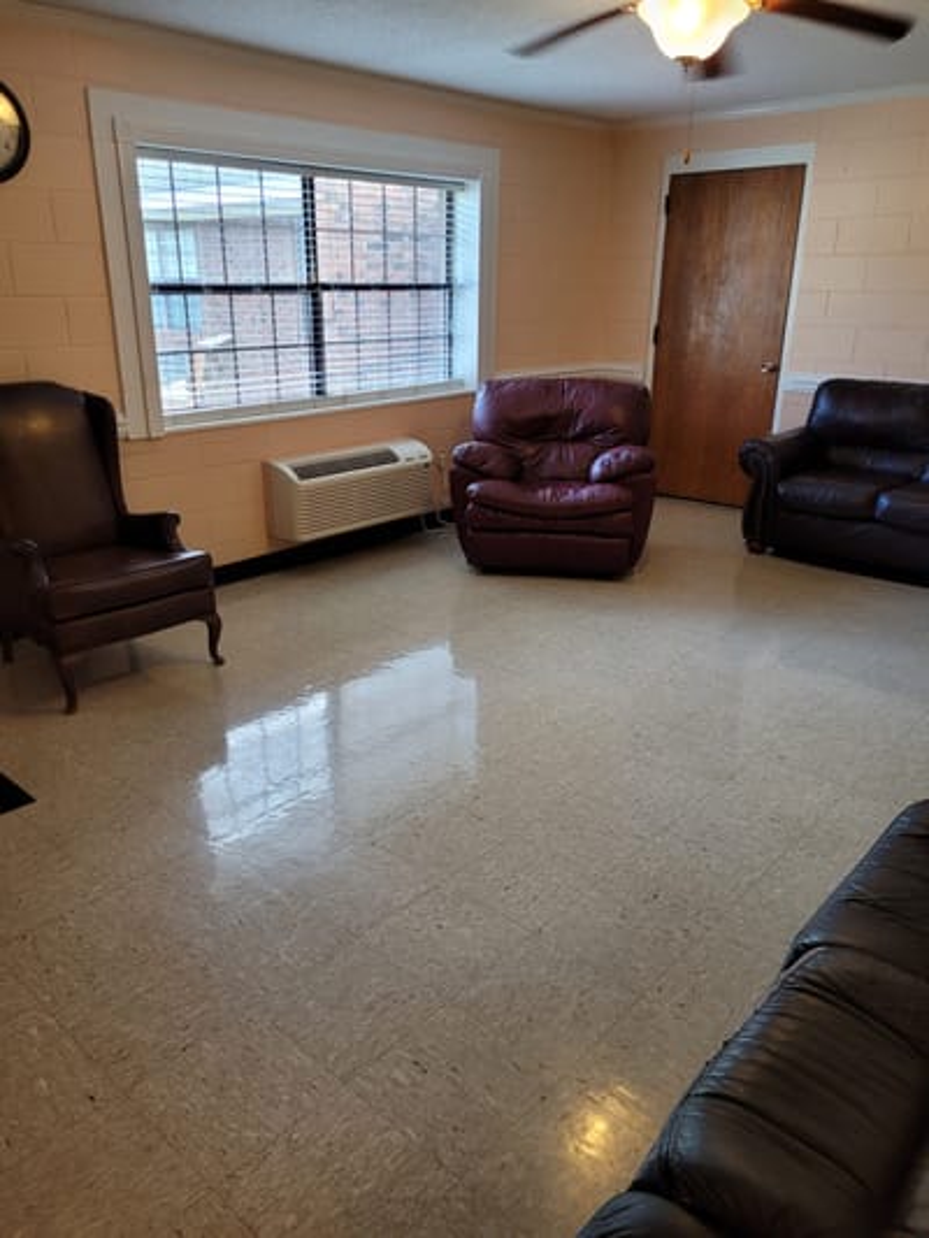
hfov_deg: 53.1
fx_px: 930
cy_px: 619
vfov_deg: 67.3
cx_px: 464
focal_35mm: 26
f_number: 1.8
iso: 200
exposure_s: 1/40
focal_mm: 5.4
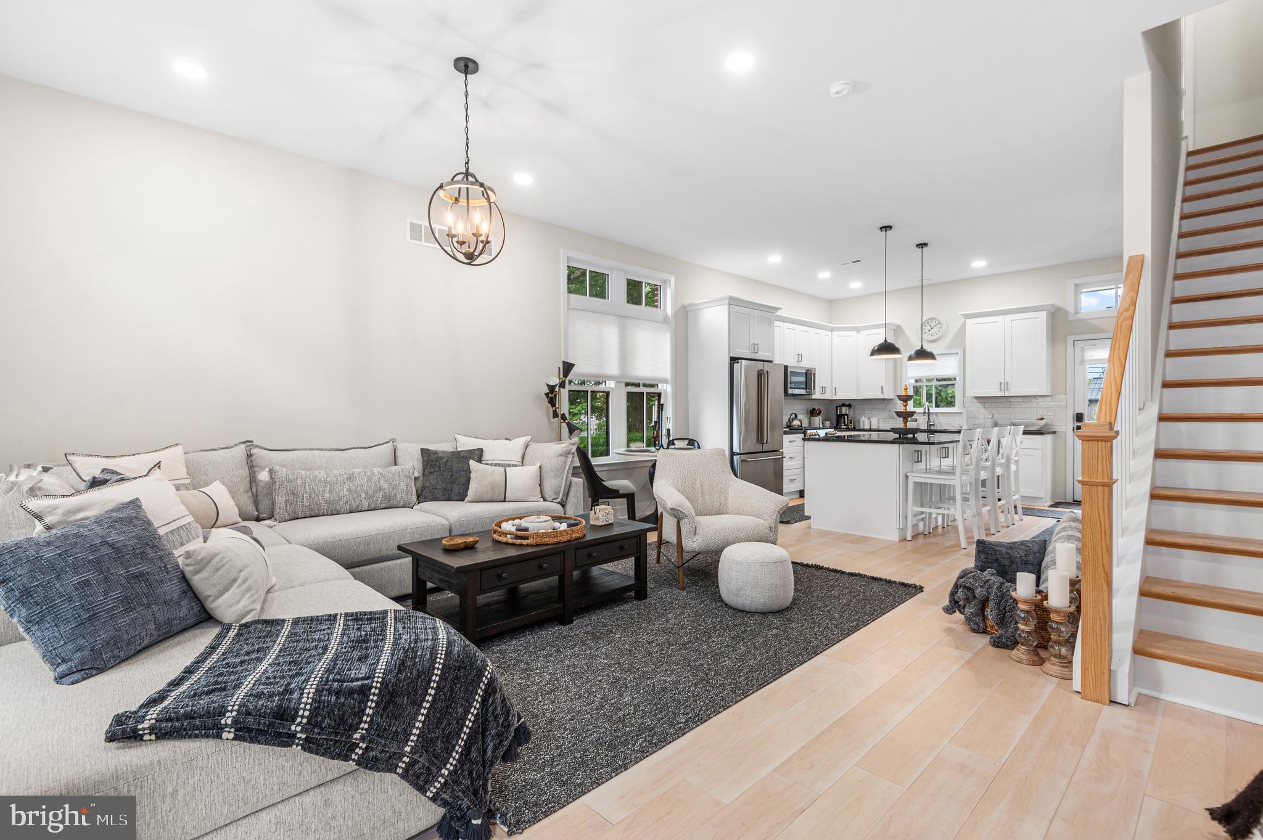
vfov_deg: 73.7
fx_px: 561
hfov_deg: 96.8
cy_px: 420
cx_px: 632
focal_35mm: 16
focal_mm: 16
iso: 200
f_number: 9
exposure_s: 1/5
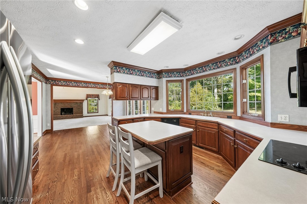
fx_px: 102
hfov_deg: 112.6
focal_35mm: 12
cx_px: 154
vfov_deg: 89.9
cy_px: 102
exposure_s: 1/20
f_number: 8
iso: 400
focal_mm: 12
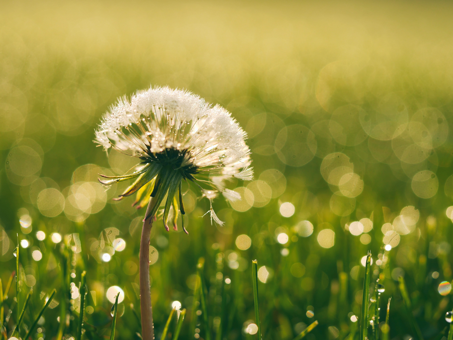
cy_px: 170
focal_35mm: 120
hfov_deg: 16.4
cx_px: 226
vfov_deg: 12.4
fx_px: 1571
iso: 125
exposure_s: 1/1600
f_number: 2.8
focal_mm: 60
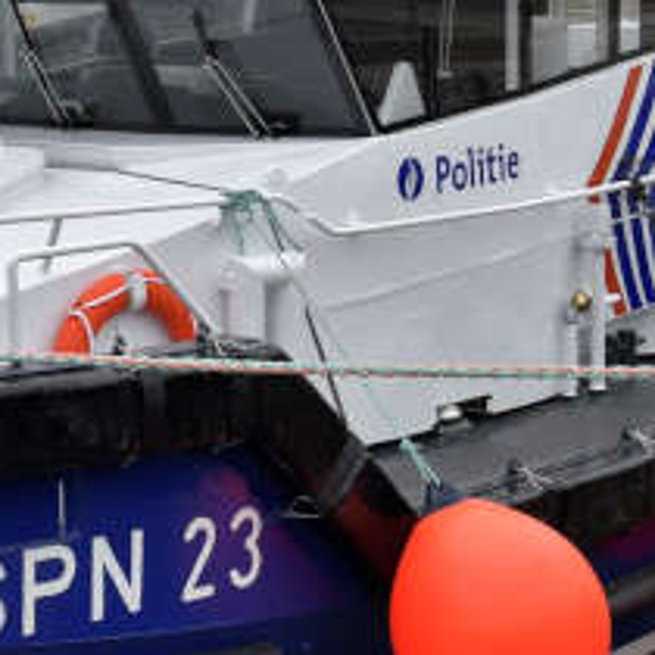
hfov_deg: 13.8
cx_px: 115
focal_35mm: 126
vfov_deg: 13.8
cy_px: 250
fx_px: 2697
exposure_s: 1/500
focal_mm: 21
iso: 400
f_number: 5.6
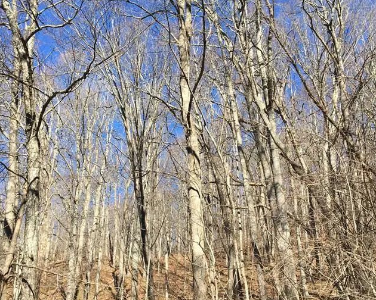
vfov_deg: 32.6
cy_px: 190
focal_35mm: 46
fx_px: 512
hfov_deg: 40.2
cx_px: 159
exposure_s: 1/680
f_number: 2.2
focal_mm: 4.15
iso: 25
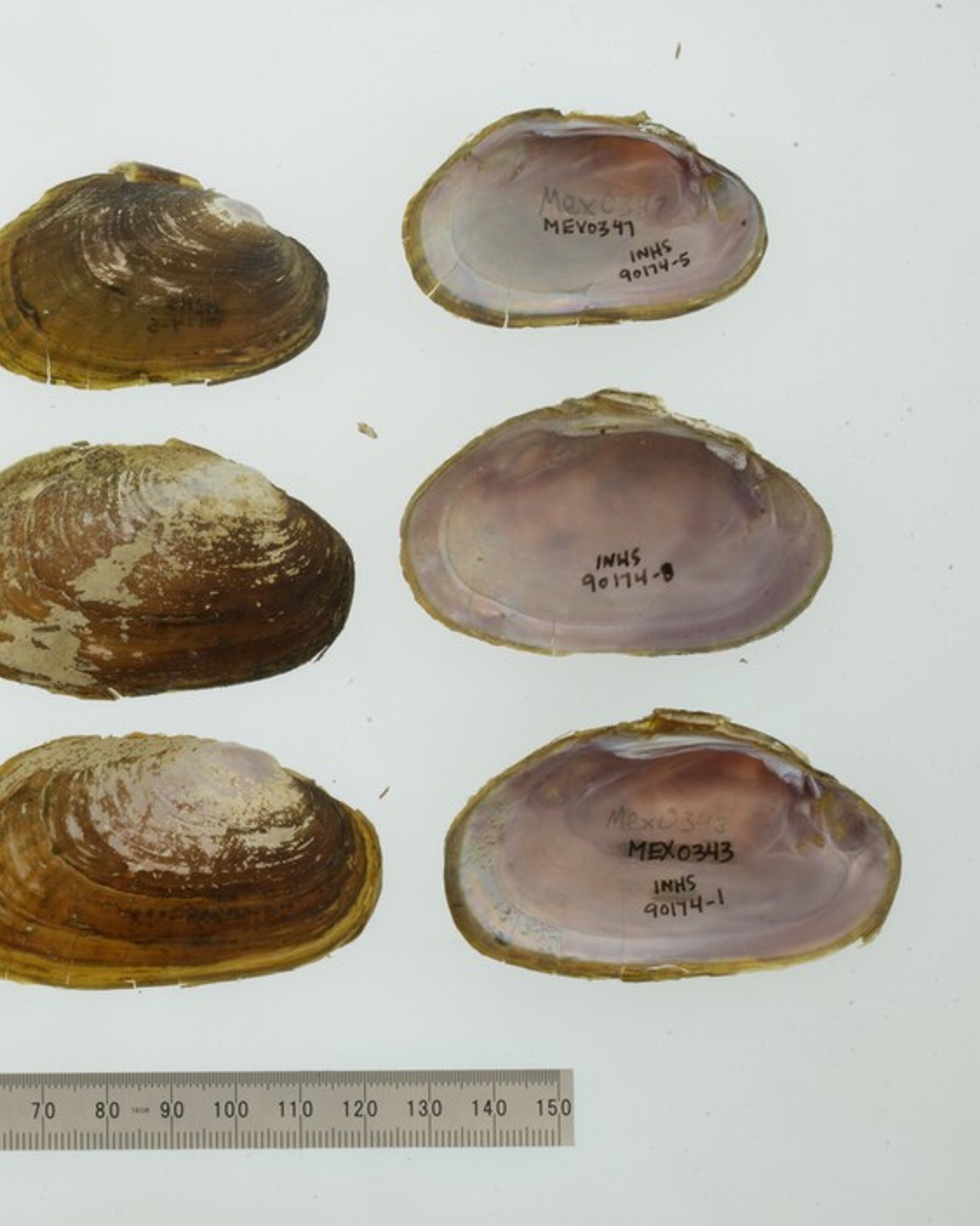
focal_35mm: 96
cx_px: 91
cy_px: 537
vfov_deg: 20.0
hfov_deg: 15.8
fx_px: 3481
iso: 100
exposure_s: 1/10
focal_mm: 60
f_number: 32
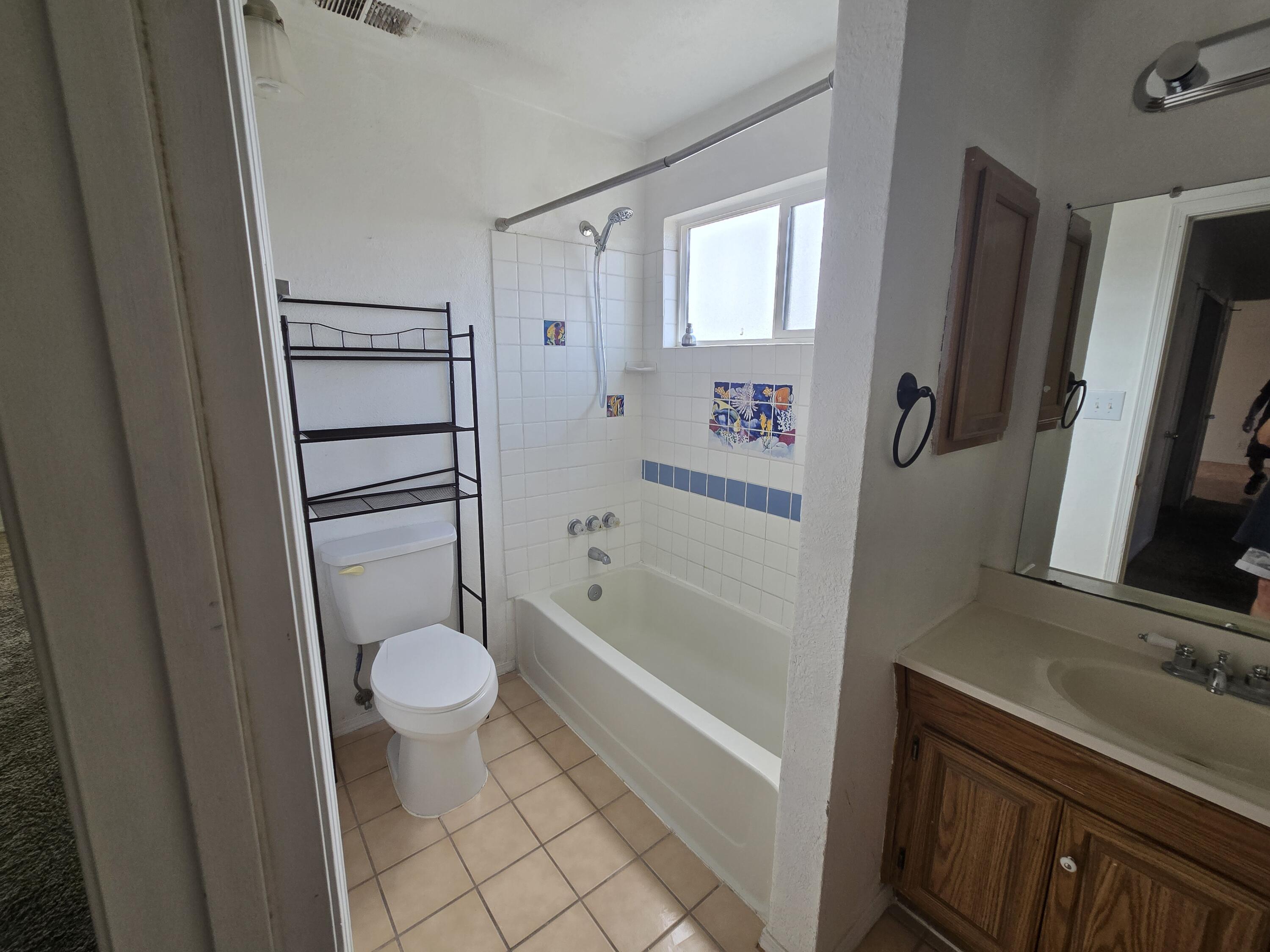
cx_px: 635
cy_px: 476
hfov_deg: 106.2
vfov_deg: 89.9
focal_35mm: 13
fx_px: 477
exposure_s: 1/120
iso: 64
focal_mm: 2.2
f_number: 2.2
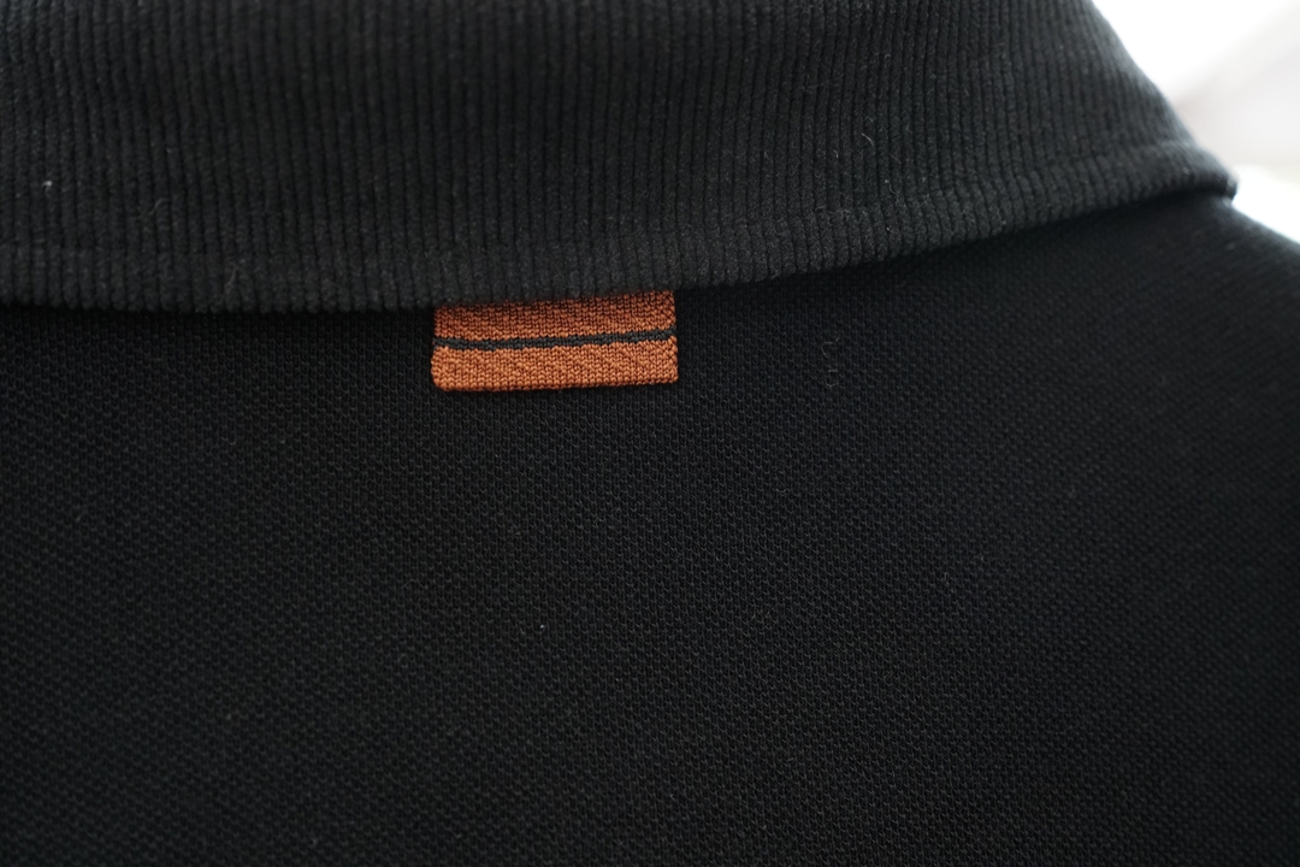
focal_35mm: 50
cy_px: 434
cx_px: 650
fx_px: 1787
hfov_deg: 40.0
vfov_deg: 27.3
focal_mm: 33
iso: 1600
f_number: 4
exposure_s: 1/125
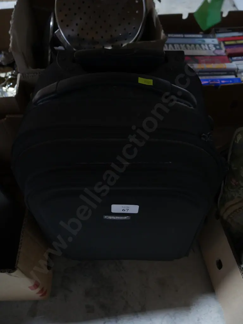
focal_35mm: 30
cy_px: 162
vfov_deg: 59.9
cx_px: 122
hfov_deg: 46.8
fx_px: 281
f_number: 3.6
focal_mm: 15
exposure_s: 1/60
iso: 1250
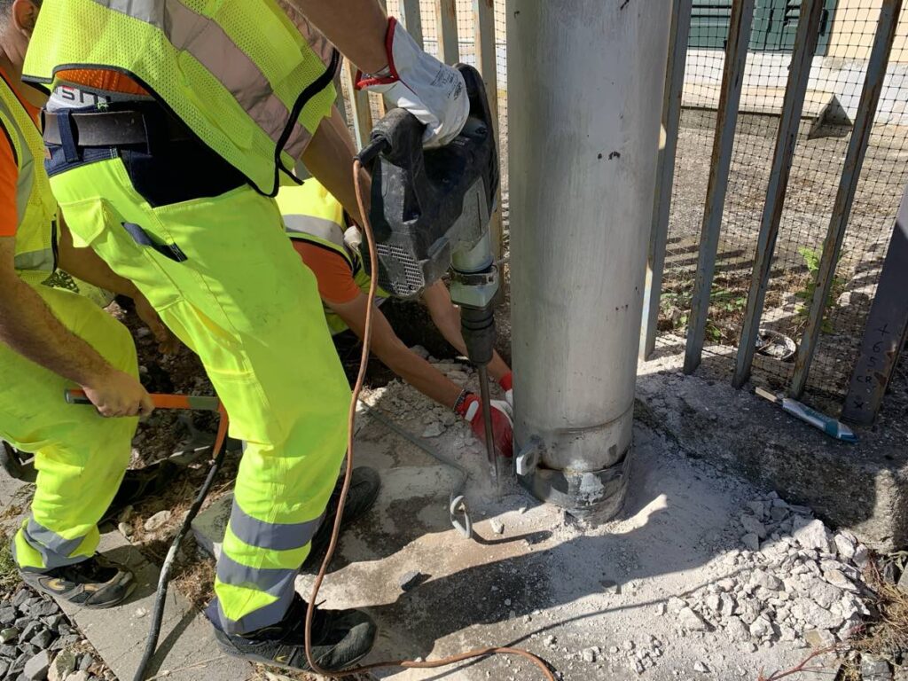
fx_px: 682
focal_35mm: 26
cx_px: 454
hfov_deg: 67.3
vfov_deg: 53.1
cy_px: 340
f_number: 1.8
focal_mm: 4.25
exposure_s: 1/1406
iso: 25
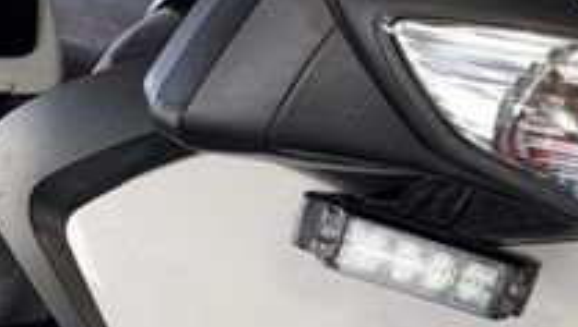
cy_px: 17
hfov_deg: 23.0
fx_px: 1227
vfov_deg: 14.9
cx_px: 785
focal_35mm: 80
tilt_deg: -9.9
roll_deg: +0.8
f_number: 1.78
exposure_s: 1/47
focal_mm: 6.76
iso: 80
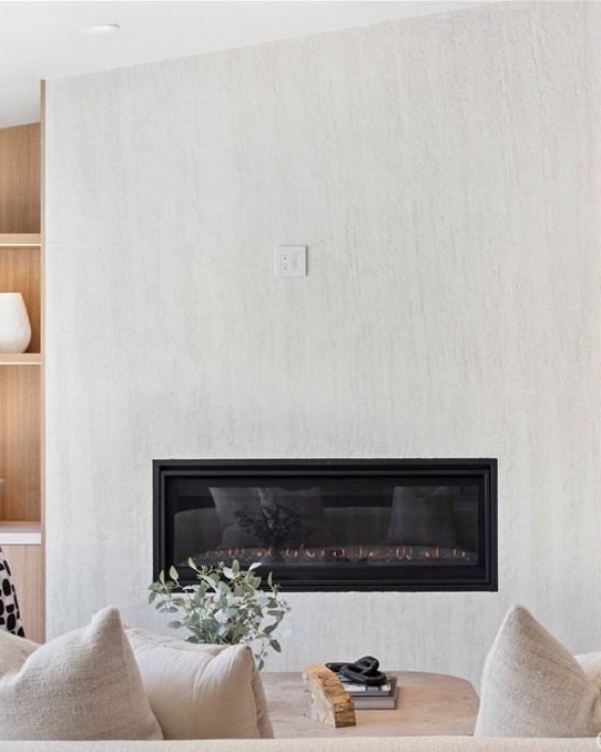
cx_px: 387
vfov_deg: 31.0
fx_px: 1357
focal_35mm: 61
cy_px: 378
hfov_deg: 24.9
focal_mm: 28.9
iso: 250
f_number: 6.4
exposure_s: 1/17
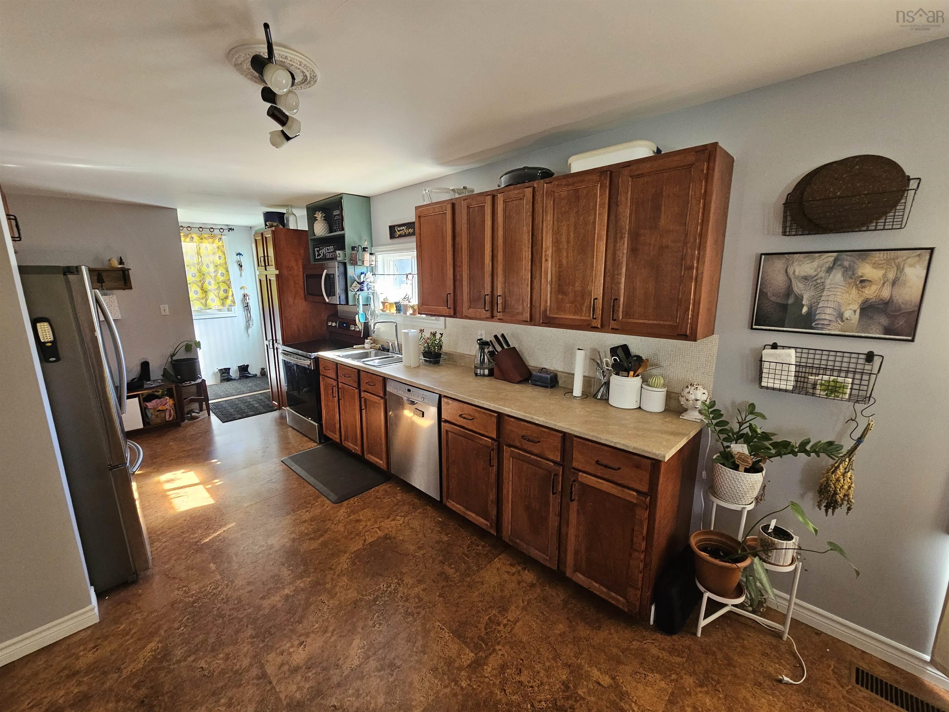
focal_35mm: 13
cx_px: 474
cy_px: 356
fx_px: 356
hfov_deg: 106.2
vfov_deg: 89.9
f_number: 2.2
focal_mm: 2.2
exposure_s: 1/100
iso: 320
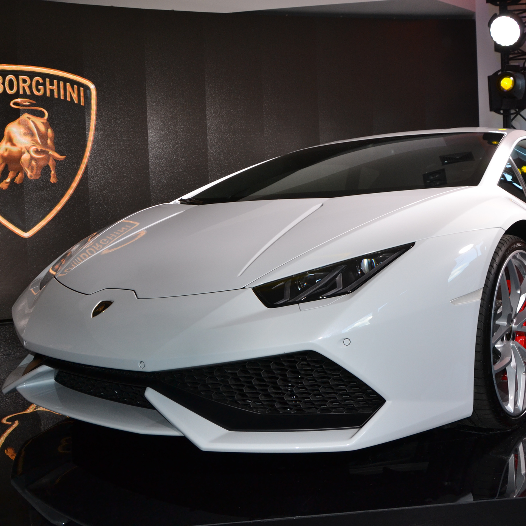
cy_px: 259
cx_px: 293
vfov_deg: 47.2
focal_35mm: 35
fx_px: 602
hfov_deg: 47.1
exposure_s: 1/60
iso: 400
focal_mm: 18
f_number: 8
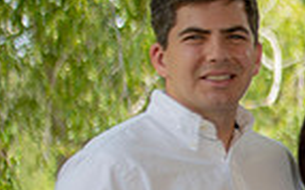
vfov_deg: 4.5
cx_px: 540
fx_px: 2408
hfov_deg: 7.1
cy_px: 269
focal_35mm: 290
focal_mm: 70
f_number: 2.8
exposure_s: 1/250
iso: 100
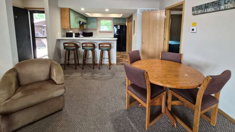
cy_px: 41
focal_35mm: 15
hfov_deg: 103.0
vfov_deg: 68.0
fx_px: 93
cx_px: 118
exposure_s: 1/60
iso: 125
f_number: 2.2
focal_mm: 1.7
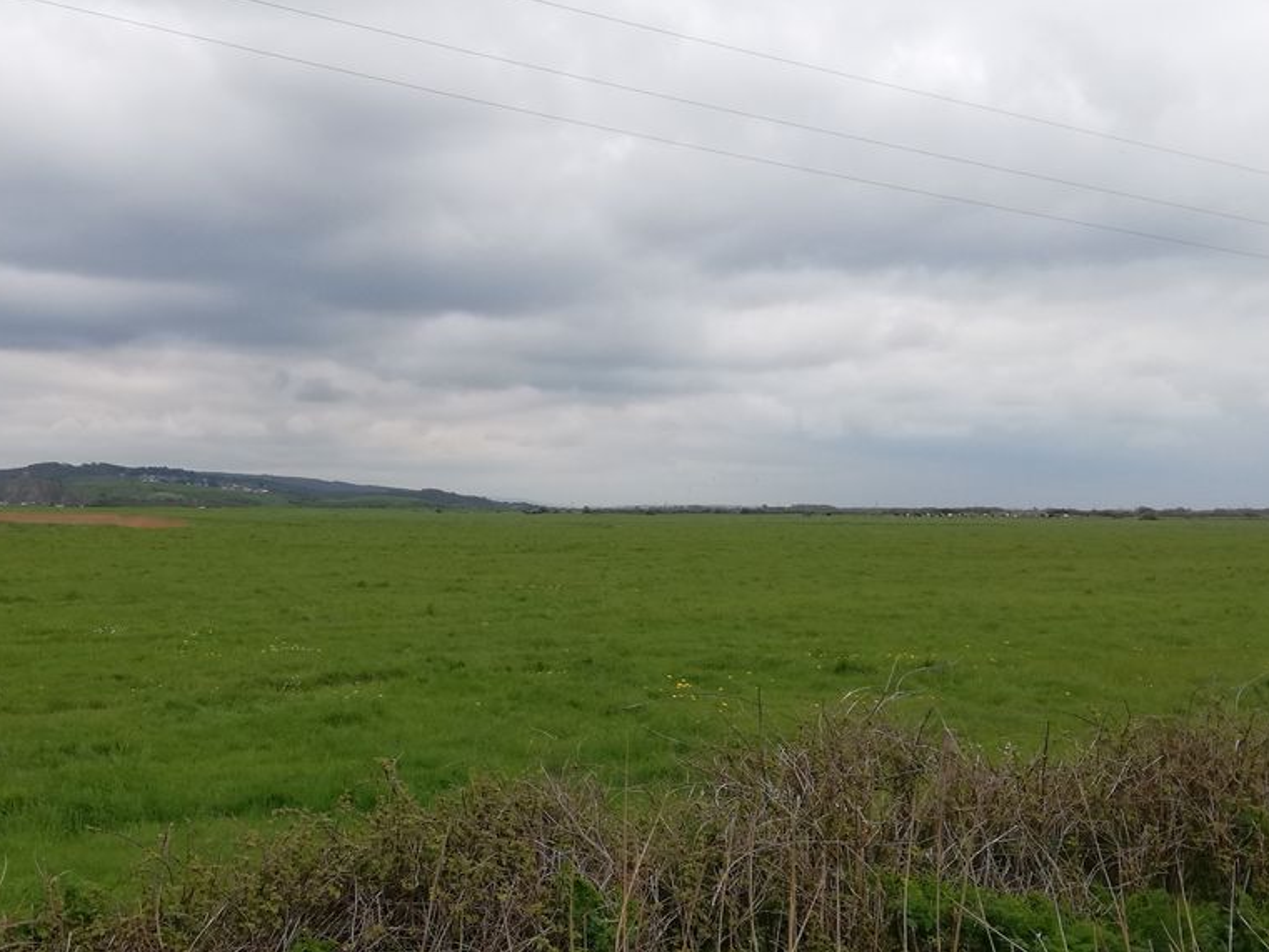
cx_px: 422
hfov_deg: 45.1
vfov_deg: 35.1
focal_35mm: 41
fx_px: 1503
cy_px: 557
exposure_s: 1/813
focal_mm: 3.81
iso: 50
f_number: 2.2
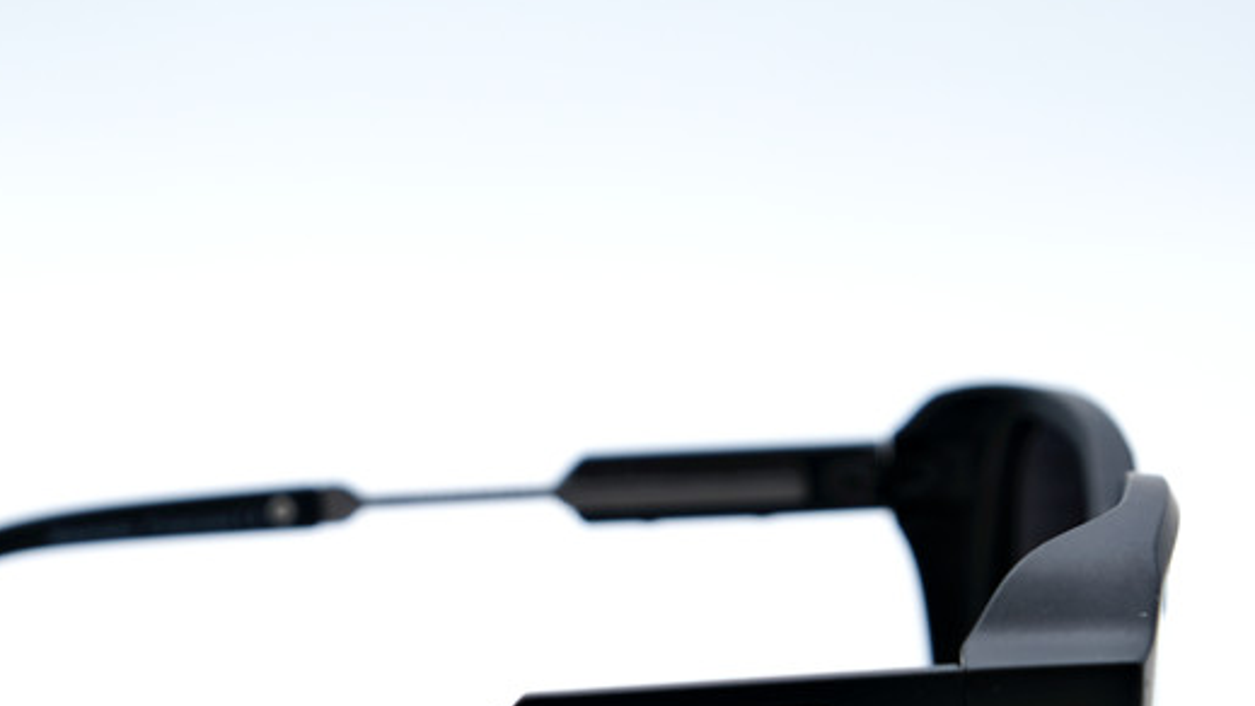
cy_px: 769
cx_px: 264
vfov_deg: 10.1
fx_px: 3960
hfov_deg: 17.9
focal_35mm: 119
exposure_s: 1/125
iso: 160
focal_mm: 39
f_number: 5.6
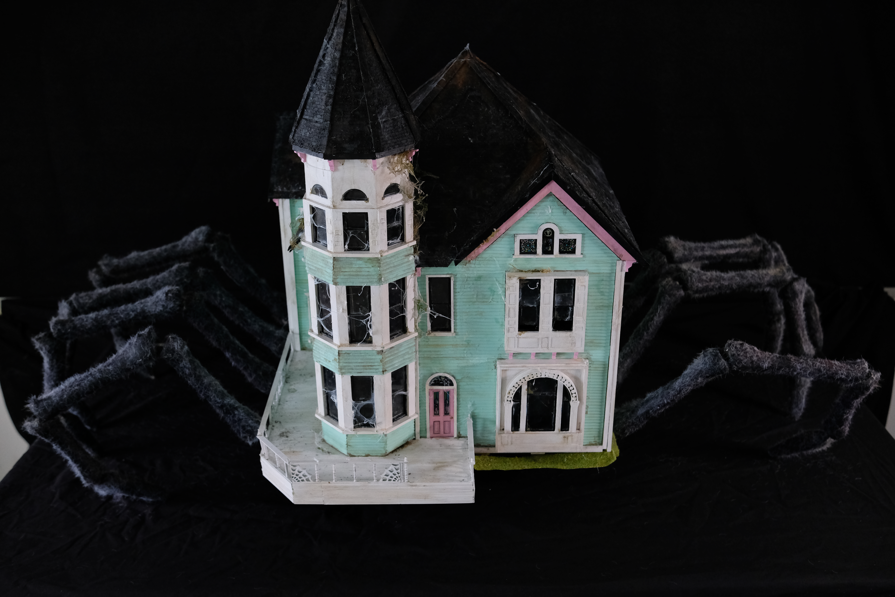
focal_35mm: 35
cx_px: 448
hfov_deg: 54.4
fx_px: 870
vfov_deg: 37.9
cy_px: 298
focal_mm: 23
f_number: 3.6
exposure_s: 1/250
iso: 2500
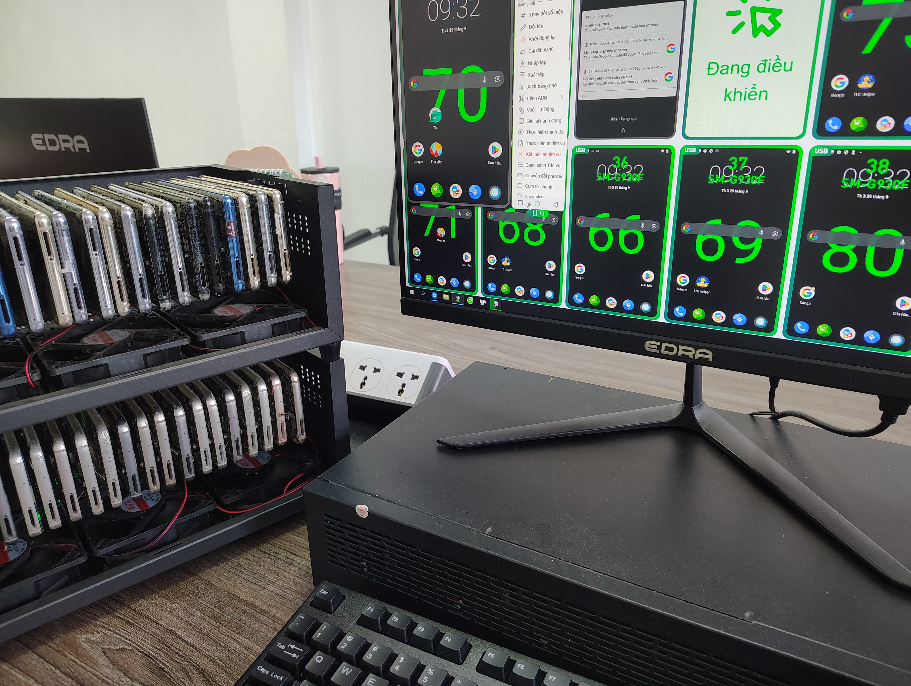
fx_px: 633
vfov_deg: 56.9
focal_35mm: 24
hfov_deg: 71.5
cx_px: 456
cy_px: 343
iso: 725
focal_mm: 5.56
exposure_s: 1/50
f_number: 1.8
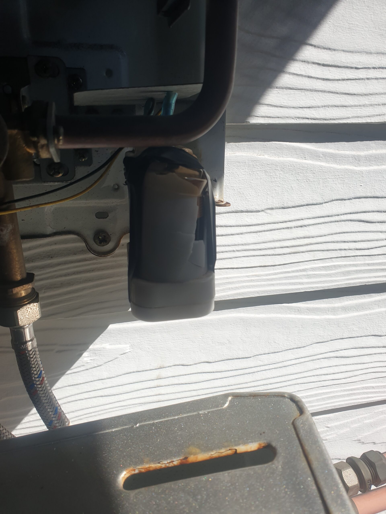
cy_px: 257
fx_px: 387
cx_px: 193
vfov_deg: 67.3
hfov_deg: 53.1
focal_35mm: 26
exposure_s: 1/2096
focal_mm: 4.3
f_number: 2.4
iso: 50
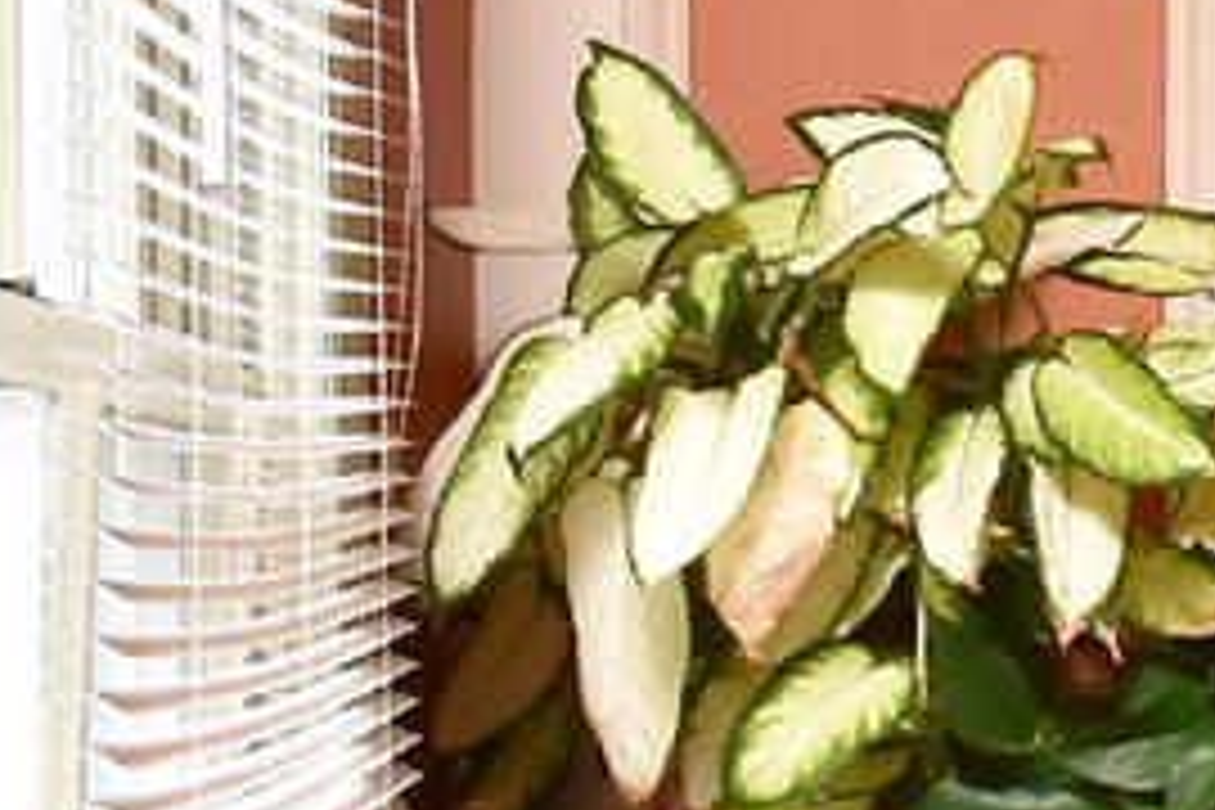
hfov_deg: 13.8
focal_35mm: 100
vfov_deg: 13.2
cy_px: 1053
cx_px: 2997
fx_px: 3375
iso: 400
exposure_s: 1/160
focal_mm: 10
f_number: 7.1
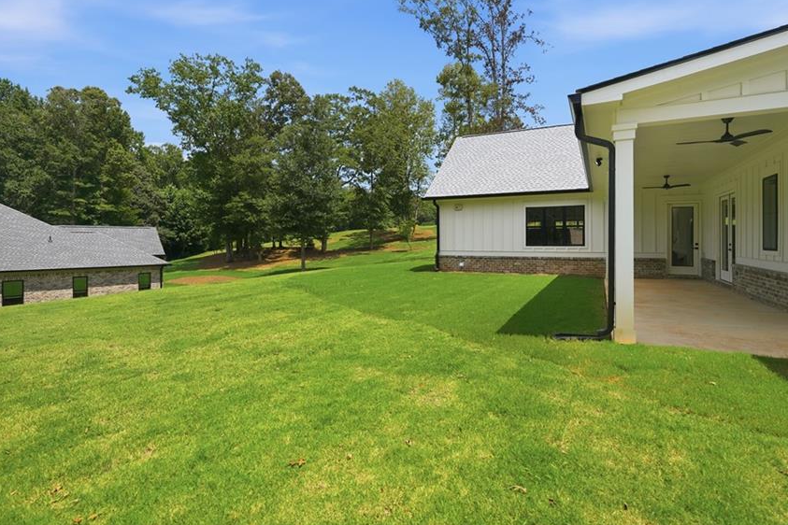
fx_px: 372
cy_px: 239
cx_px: 414
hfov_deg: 93.2
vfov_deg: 70.3
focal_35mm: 17
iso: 100
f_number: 4
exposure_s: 1/750
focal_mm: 14
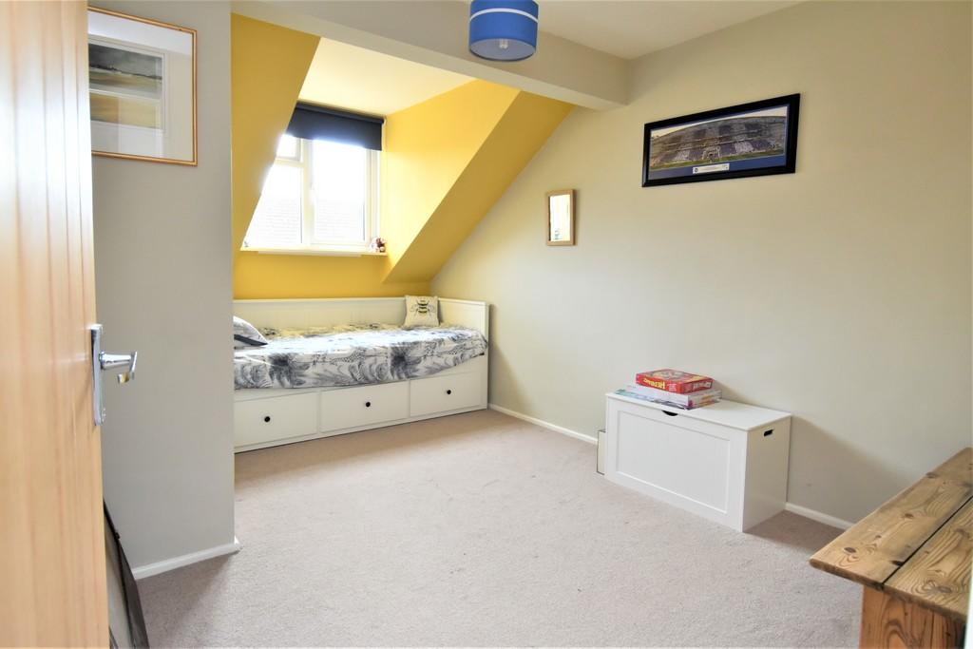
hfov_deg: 90.0
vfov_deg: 67.4
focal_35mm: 18
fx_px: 487
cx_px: 486
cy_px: 324
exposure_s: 1/200
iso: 800
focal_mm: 12
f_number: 4
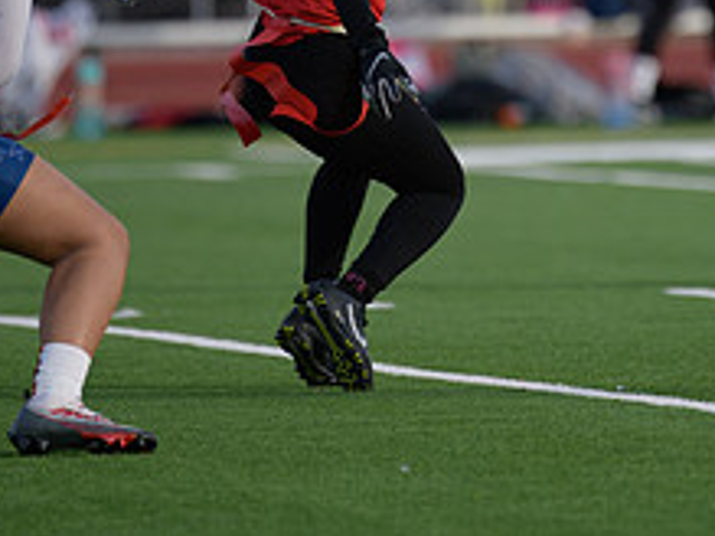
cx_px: 584
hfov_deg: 2.6
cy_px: -93
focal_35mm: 764
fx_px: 15772
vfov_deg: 1.9
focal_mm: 300
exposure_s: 1/3200
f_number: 2.8
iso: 450
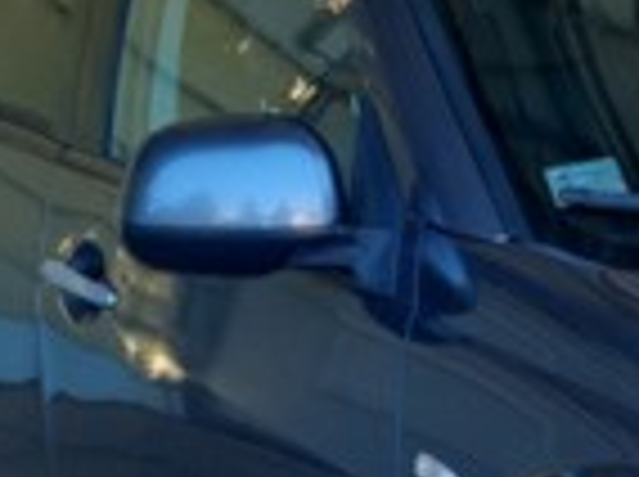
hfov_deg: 13.2
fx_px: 2598
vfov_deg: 10.4
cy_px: 504
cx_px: 981
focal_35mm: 141
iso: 40
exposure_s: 1/149
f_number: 1.8
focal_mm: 5.23
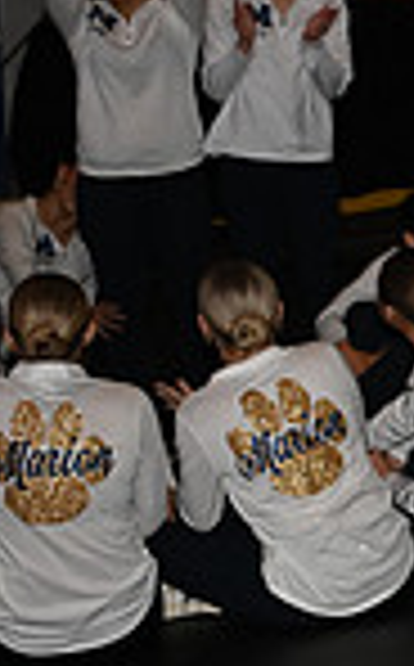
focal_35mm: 140
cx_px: 1192
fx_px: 2537
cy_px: 178
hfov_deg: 8.1
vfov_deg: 14.9
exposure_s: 1/80
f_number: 5.6
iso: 3200
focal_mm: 35
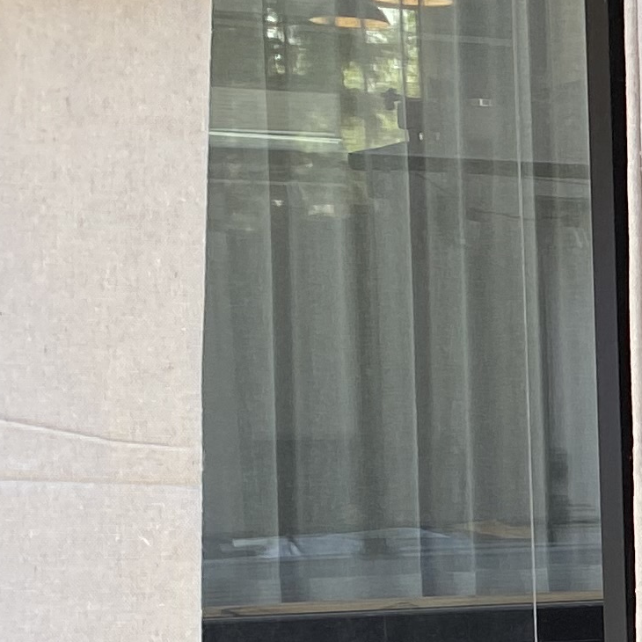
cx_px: 1720
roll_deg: -0.9
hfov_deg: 10.8
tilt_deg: -6.7
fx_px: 2665
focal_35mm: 127
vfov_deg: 13.5
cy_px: 644
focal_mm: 4.25
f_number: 1.8
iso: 32
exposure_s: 1/307
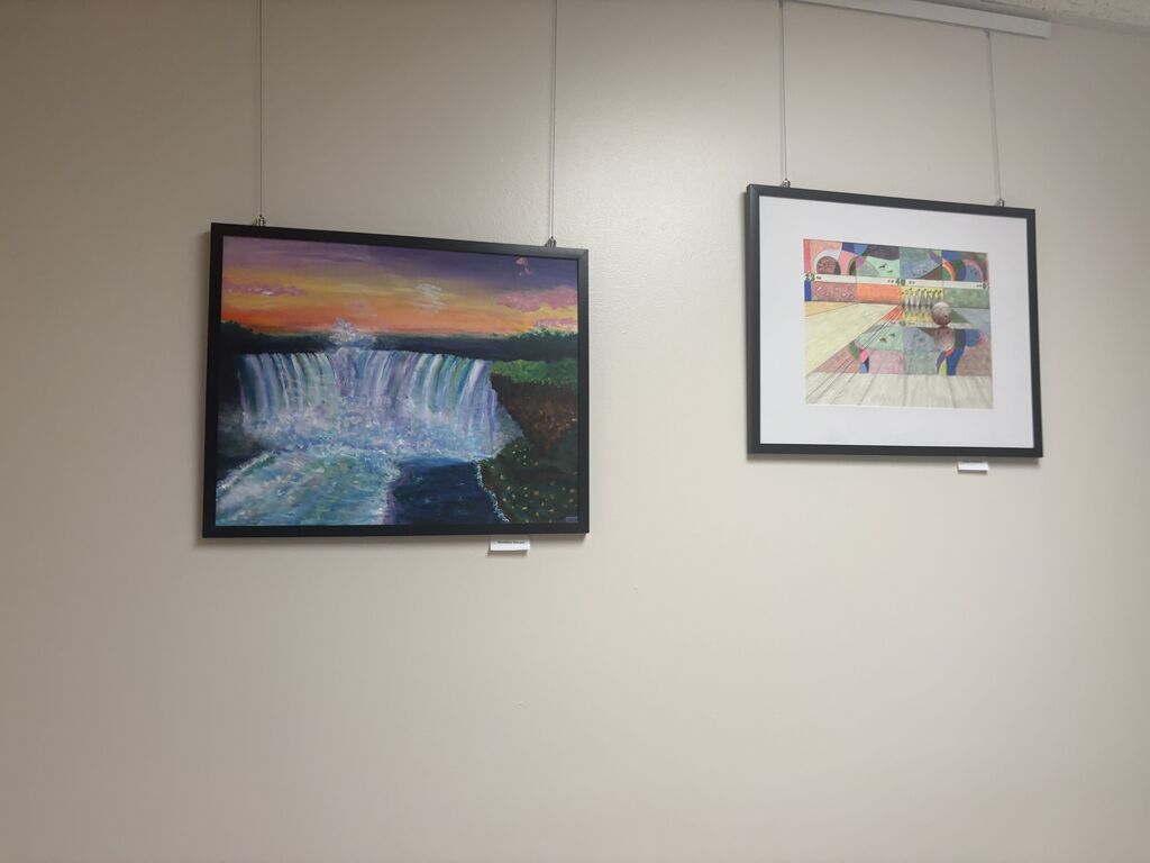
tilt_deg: +5.2
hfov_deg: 67.3
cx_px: 575
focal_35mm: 26
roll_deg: +0.2
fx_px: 864
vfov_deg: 53.1
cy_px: 432
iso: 80
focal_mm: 5.96
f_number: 1.6
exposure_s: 1/60
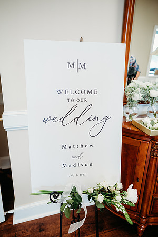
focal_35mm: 24
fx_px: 158
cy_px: 118
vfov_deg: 73.7
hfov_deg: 53.1
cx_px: 79
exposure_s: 1/160
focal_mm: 24
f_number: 2.5
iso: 320
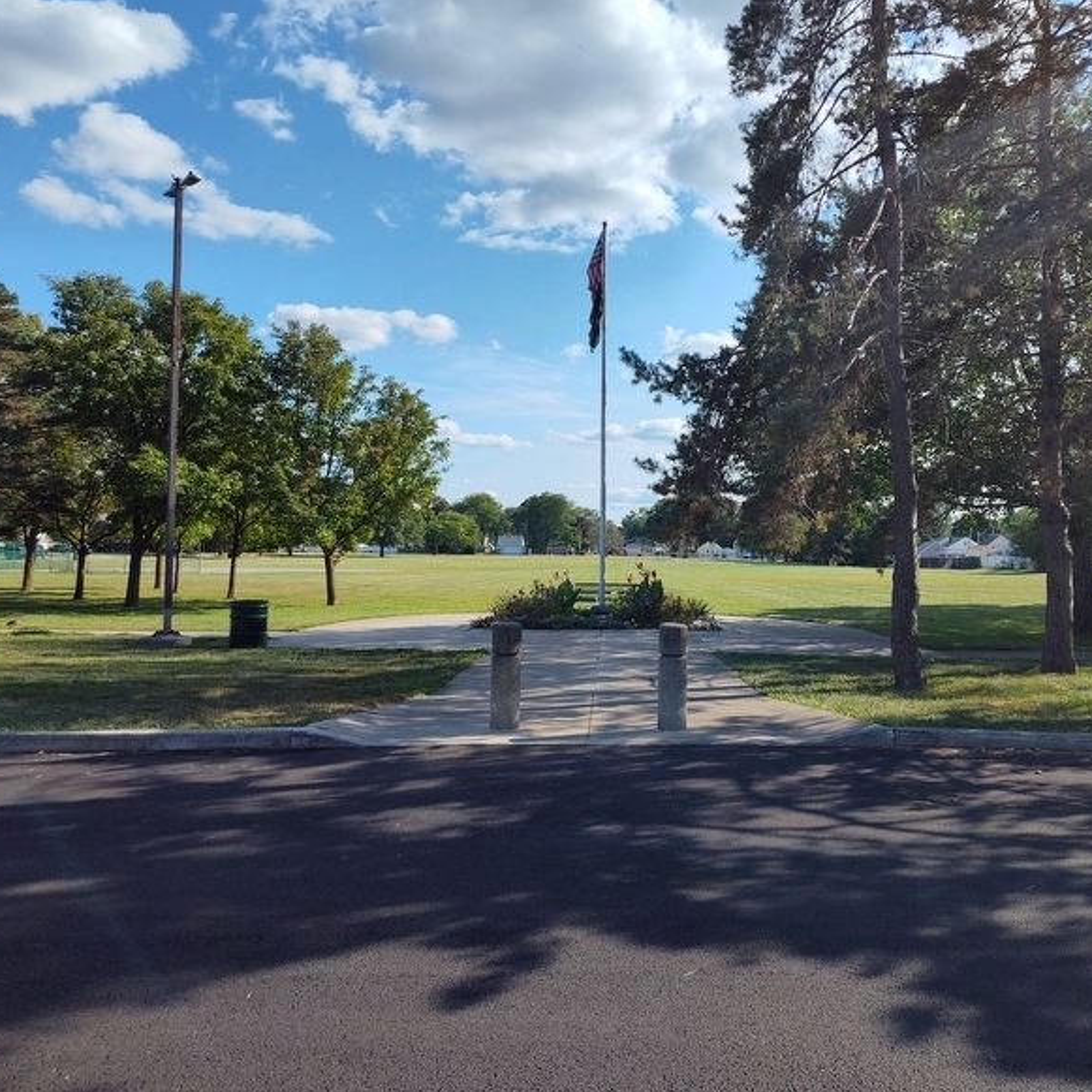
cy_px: 530
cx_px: 665
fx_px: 999
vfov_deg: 57.3
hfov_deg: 56.8
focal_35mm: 28
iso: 100
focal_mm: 5.56
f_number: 1.8
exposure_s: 1/1938
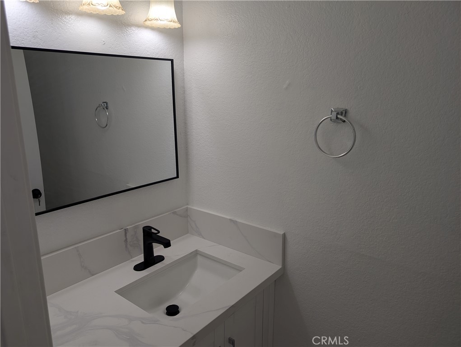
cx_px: 230
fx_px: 320
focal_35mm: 24
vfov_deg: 56.9
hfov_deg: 71.5
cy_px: 174
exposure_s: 1/120
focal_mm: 6.9
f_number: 1.68
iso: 14
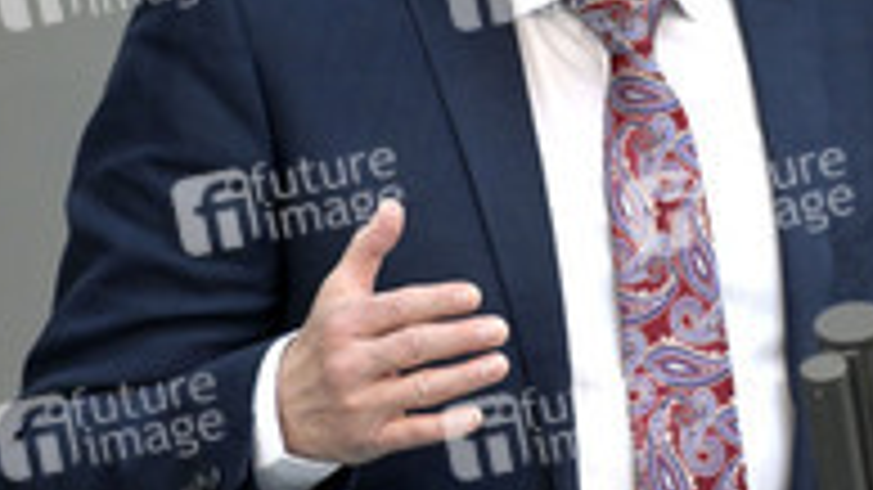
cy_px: 90
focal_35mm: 1216
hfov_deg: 1.8
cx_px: 619
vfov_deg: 1.0
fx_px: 28141
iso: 8000
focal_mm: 500
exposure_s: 1/400
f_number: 5.6
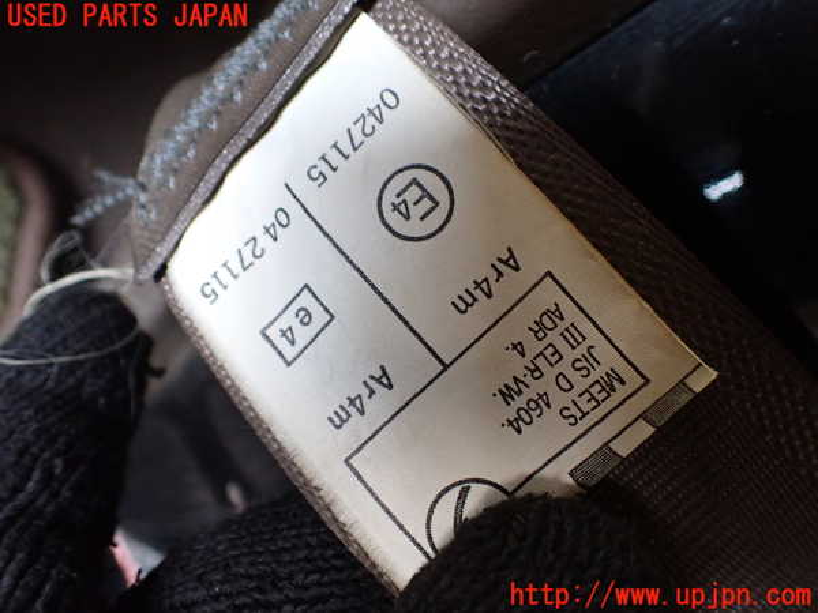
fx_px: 709
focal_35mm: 30
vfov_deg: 46.8
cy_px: 306
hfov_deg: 60.0
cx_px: 409
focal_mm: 5.4
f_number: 2.3
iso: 800
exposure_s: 1/100
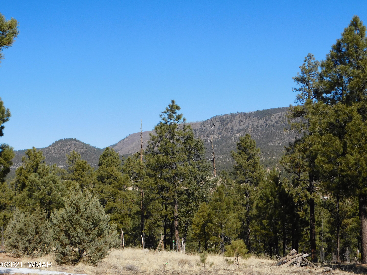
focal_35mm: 59
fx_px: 626
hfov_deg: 32.7
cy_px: 138
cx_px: 184
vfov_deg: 24.8
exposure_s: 1/1000
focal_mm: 10.4
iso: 125
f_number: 4
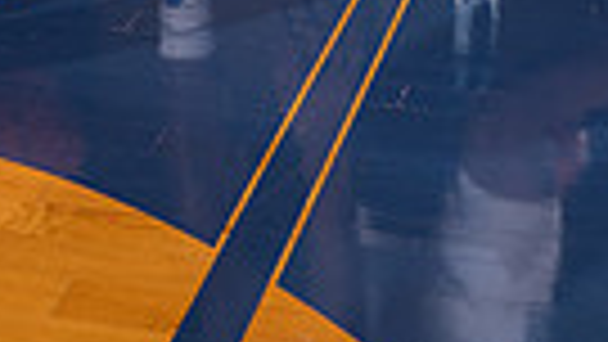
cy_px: -558
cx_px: 315
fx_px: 1806
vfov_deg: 9.3
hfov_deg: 19.1
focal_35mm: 112
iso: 400
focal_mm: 32
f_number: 4.5
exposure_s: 1/250
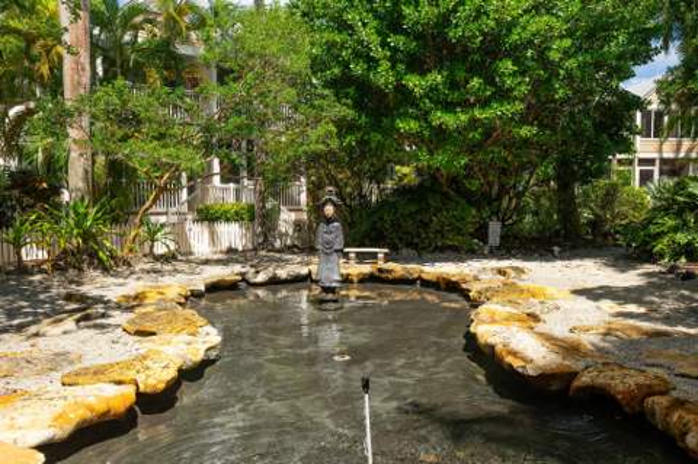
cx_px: 349
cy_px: 232
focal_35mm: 30
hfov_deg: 62.0
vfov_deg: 43.5
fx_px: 581
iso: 100
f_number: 10
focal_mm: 30
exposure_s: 1/200
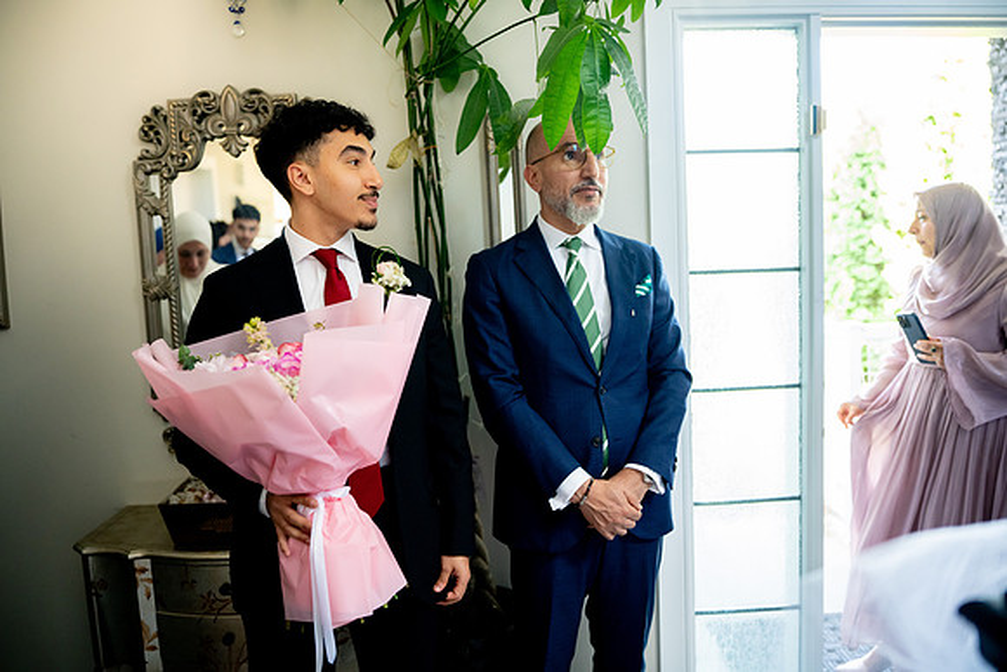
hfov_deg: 65.5
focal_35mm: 28
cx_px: 504
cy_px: 336
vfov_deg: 46.4
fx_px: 783
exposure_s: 1/250
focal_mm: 28
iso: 2500
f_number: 2
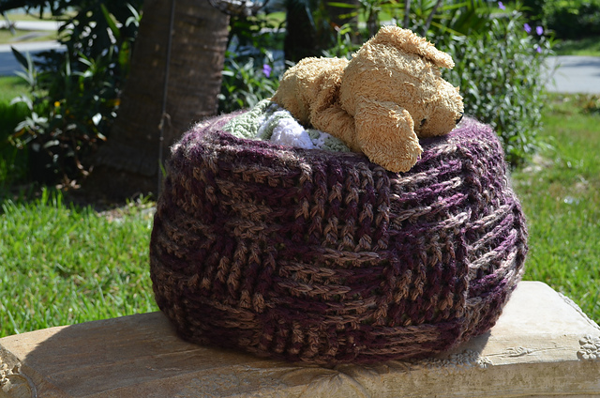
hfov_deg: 36.9
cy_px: 199
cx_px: 300
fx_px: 898
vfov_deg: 25.0
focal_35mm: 54
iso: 200
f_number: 8
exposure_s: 1/250
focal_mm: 36
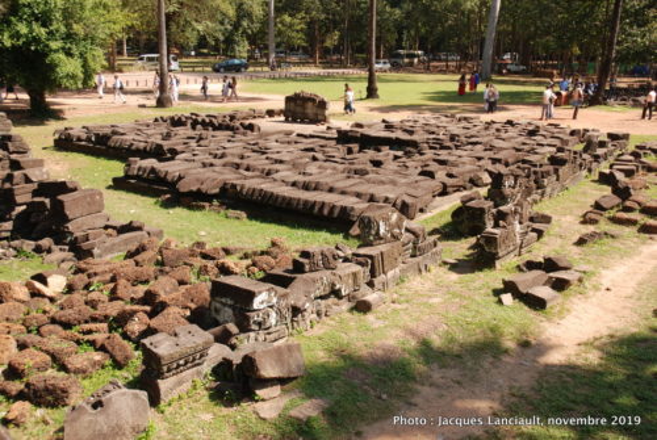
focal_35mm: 36
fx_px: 658
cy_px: 220
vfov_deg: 37.0
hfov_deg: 53.1
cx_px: 328
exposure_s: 1/160
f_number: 6.3
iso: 100
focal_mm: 24
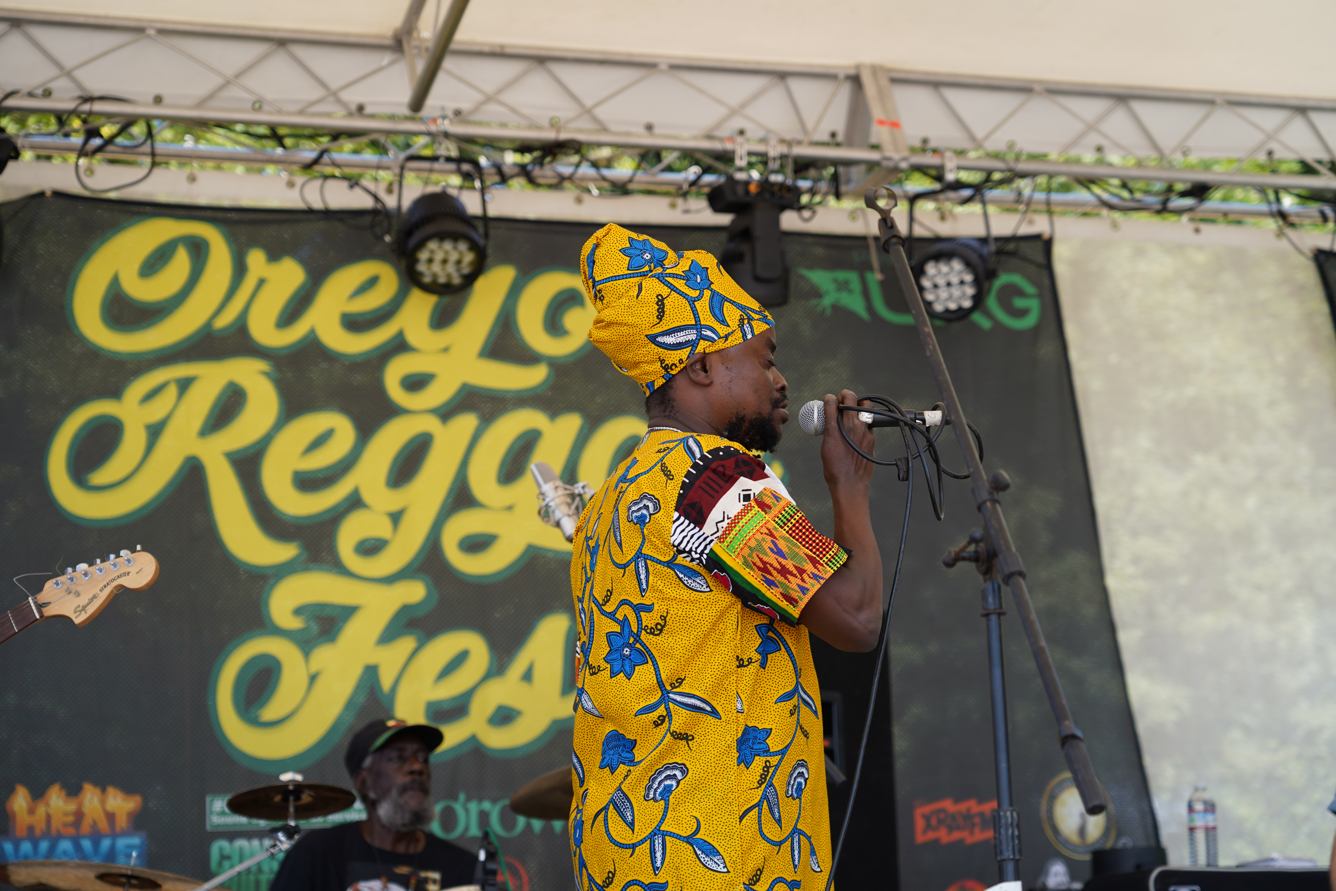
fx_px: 2820
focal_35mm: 76
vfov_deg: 17.9
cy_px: 446
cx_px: 668
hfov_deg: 26.7
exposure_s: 1/200
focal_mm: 76
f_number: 4.5
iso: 100
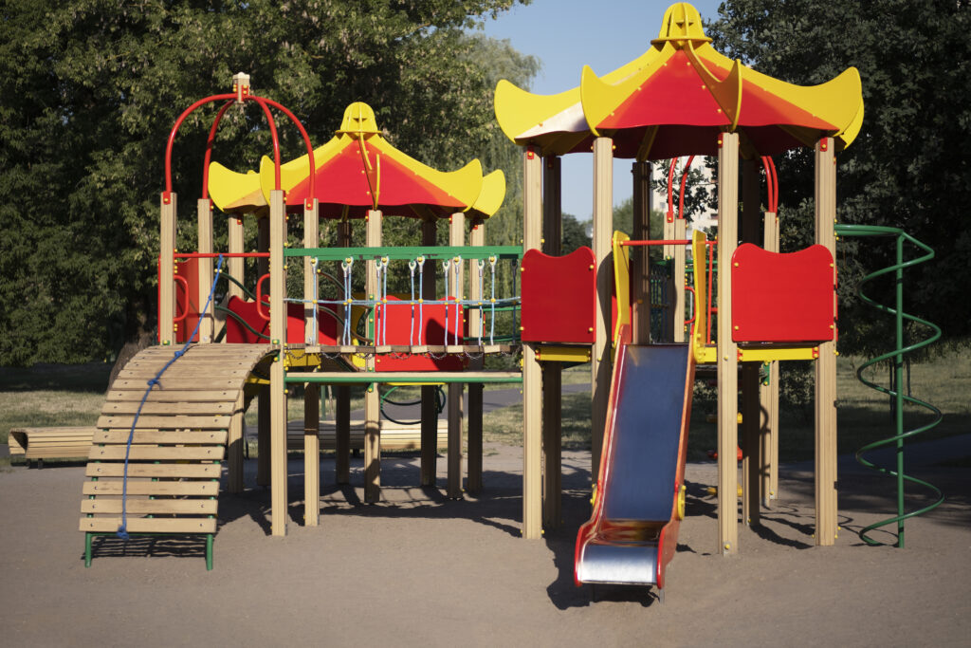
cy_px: 324
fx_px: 2023
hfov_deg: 27.0
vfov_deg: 18.2
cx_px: 486
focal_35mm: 75
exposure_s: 1/3200
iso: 80
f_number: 2
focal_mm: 50
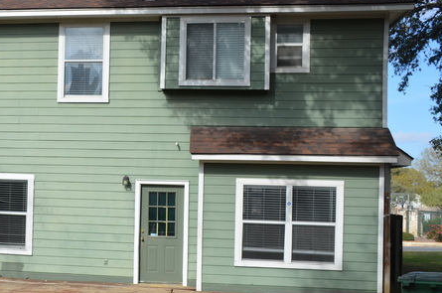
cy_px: 172
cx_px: 80
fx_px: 686
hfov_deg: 34.5
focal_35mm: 56
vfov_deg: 24.1
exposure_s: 1/250
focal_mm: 22
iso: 100
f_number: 8
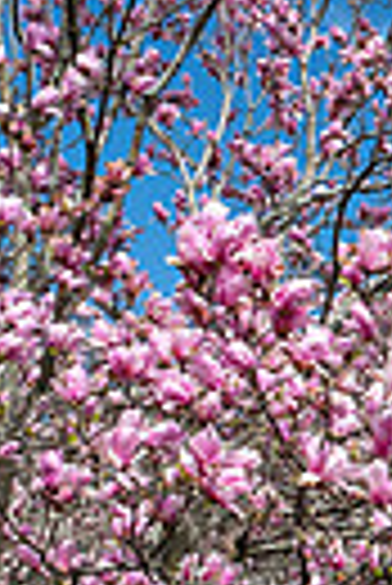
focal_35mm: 97
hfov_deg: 13.2
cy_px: 518
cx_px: 635
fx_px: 1580
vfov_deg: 20.6
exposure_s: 1/170
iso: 400
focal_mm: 18.4
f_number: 9
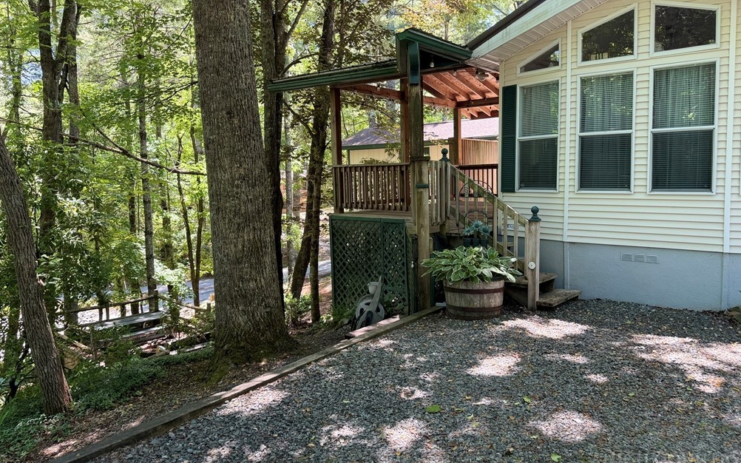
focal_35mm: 26
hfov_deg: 70.4
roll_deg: +1.1
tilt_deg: -3.5
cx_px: 369
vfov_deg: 47.6
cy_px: 215
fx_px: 525
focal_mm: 6.76
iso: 100
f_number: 1.78
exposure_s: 1/130
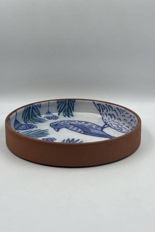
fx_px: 329
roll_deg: -1.8
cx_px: 76
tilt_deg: -19.5
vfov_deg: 38.9
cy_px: 114
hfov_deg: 26.5
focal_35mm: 51
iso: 64
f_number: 1.78
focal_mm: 6.86
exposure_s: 1/501
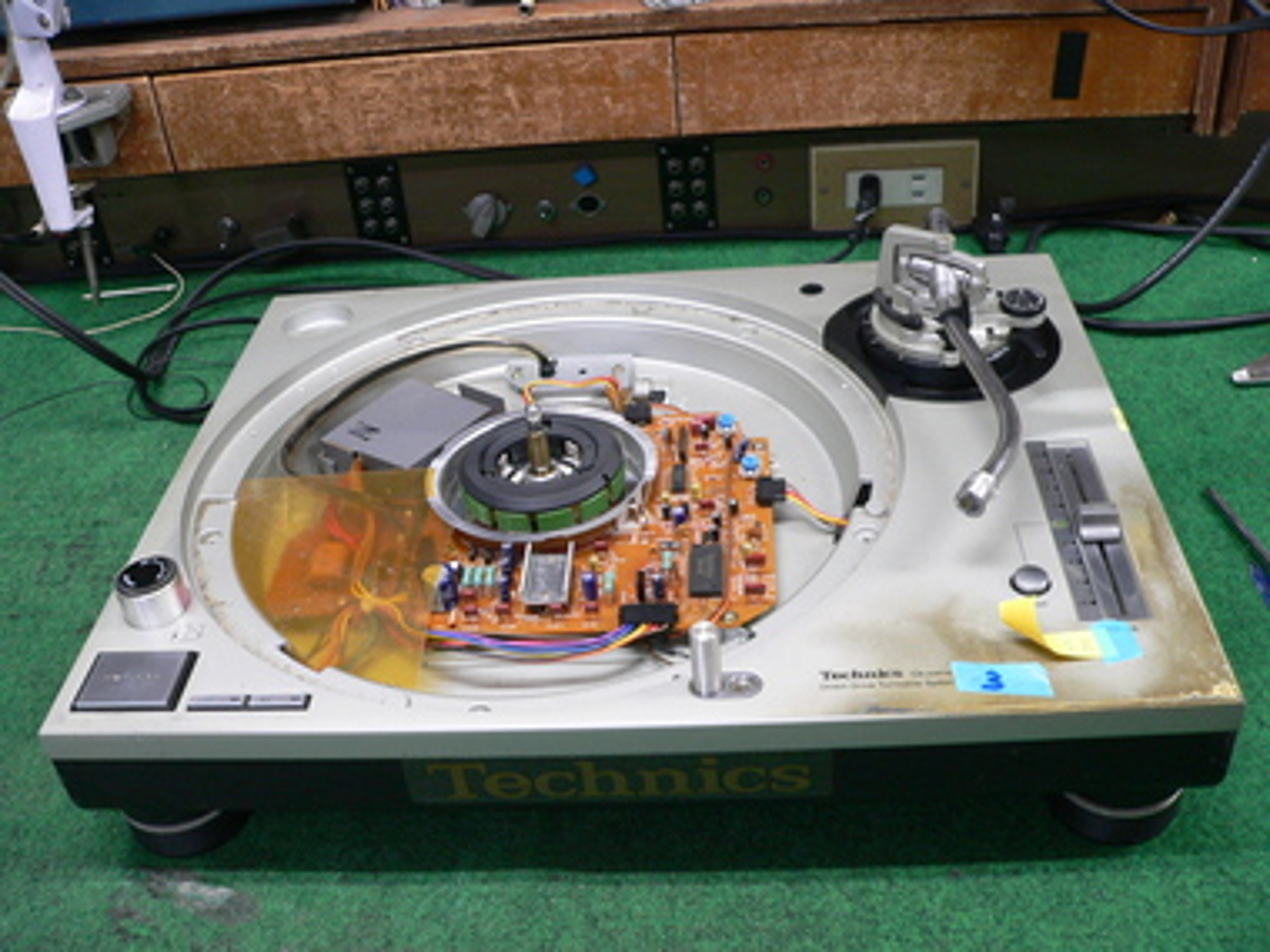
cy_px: 476
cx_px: 635
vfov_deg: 39.7
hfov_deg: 51.4
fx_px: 1321
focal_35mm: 36
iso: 200
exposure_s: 1/20
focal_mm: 6
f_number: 2.8
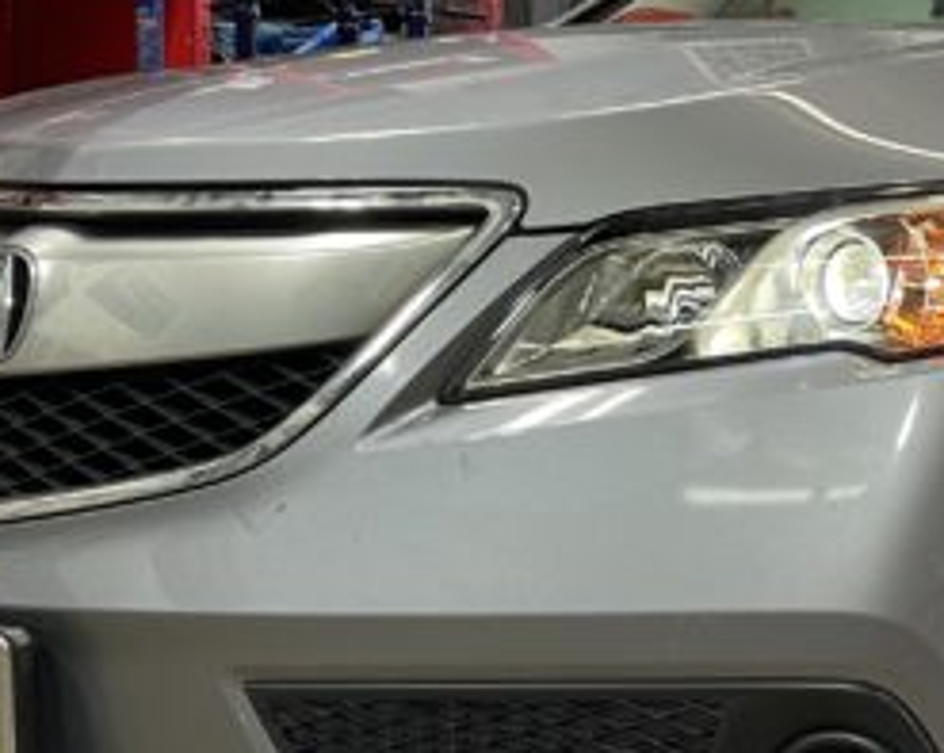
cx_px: 921
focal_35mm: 72
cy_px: 415
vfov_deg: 21.2
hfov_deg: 25.3
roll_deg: -0.6
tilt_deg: -4.7
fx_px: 2009
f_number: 1.6
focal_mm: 5.1
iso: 80
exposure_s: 1/60
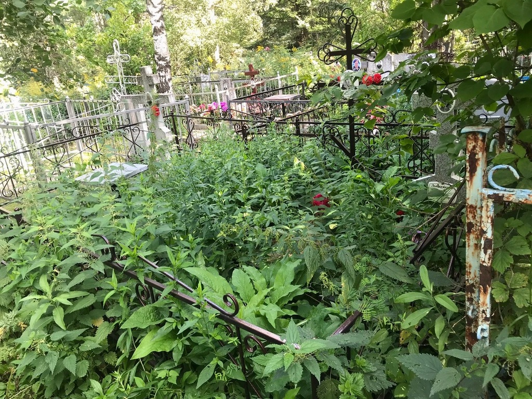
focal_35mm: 28
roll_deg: +8.0
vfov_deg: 49.7
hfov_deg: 63.4
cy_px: 200
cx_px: 266
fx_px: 430
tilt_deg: -19.8
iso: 32
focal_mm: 3.99
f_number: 1.8
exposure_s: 1/90
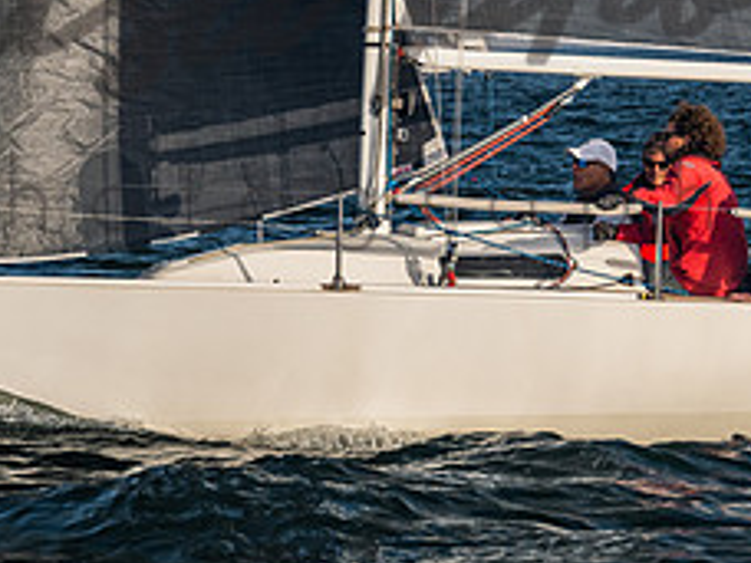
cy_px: -44
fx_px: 8244
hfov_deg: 5.2
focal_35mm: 380
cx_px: 668
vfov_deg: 3.9
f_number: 8
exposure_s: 1/1000
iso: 400
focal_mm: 150
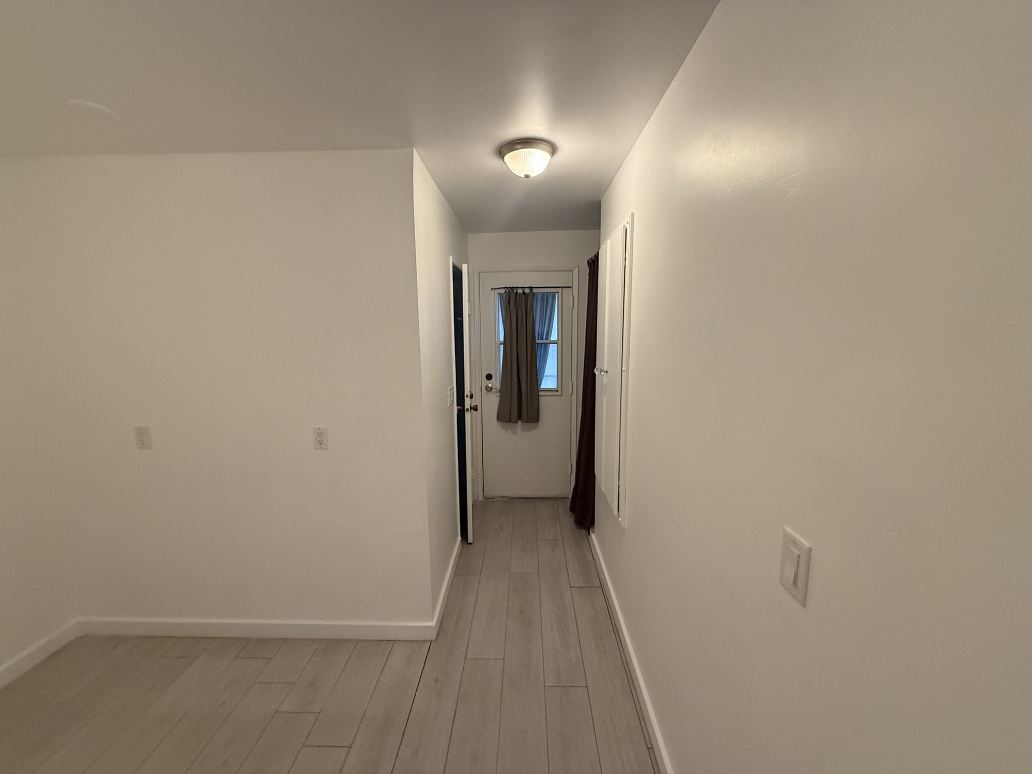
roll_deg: +0.2
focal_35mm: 14
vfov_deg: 85.7
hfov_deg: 102.1
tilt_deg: -8.3
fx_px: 417
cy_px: 387
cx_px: 516
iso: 500
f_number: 2.2
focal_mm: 2.22
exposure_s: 1/60
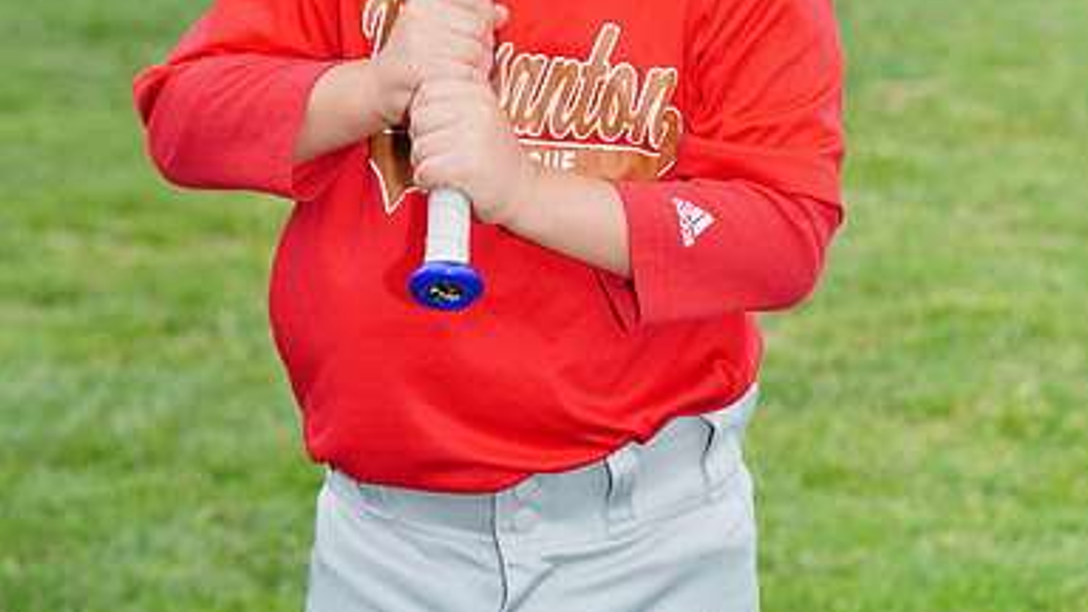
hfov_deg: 8.0
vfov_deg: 4.5
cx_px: 545
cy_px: -201
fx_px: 7760
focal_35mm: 269
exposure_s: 1/250
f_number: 9
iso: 200
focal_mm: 170
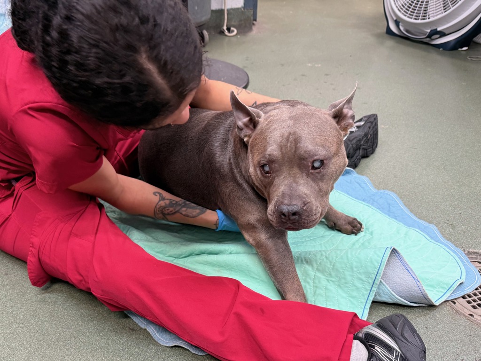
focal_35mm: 24
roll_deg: -0.2
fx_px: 333
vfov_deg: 56.8
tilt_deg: -34.9
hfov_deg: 71.6
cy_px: 180
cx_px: 240
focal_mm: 6.76
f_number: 1.78
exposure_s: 1/60
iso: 200
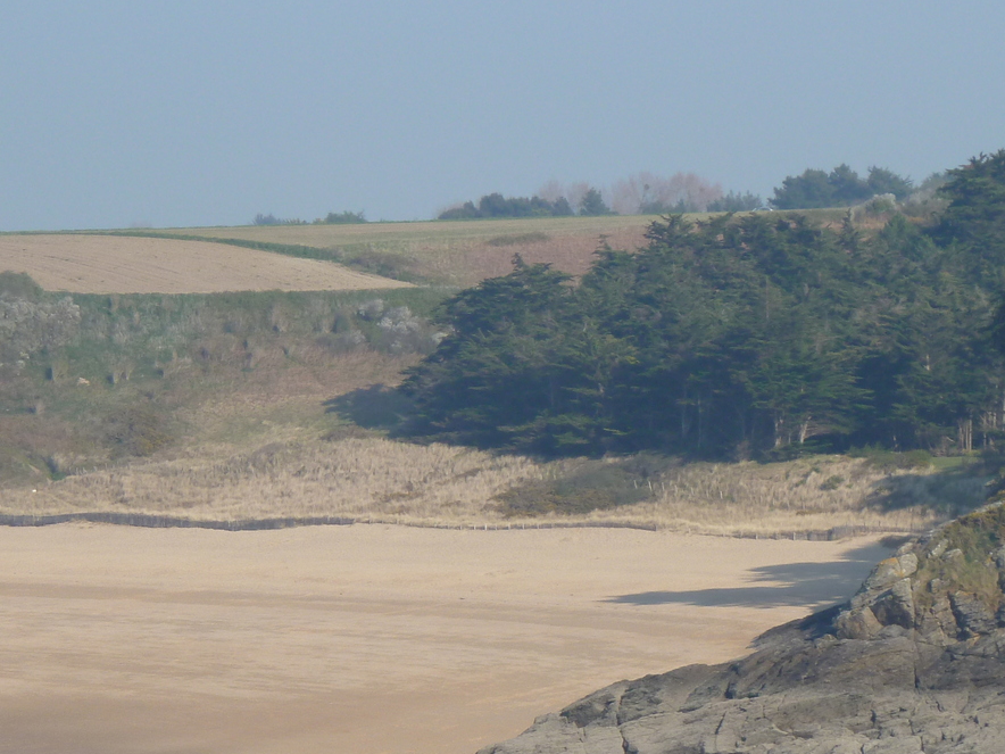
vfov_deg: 5.2
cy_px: 615
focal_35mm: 286
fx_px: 8303
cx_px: 628
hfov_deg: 6.9
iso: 80
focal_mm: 25.9
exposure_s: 1/400
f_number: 4.5
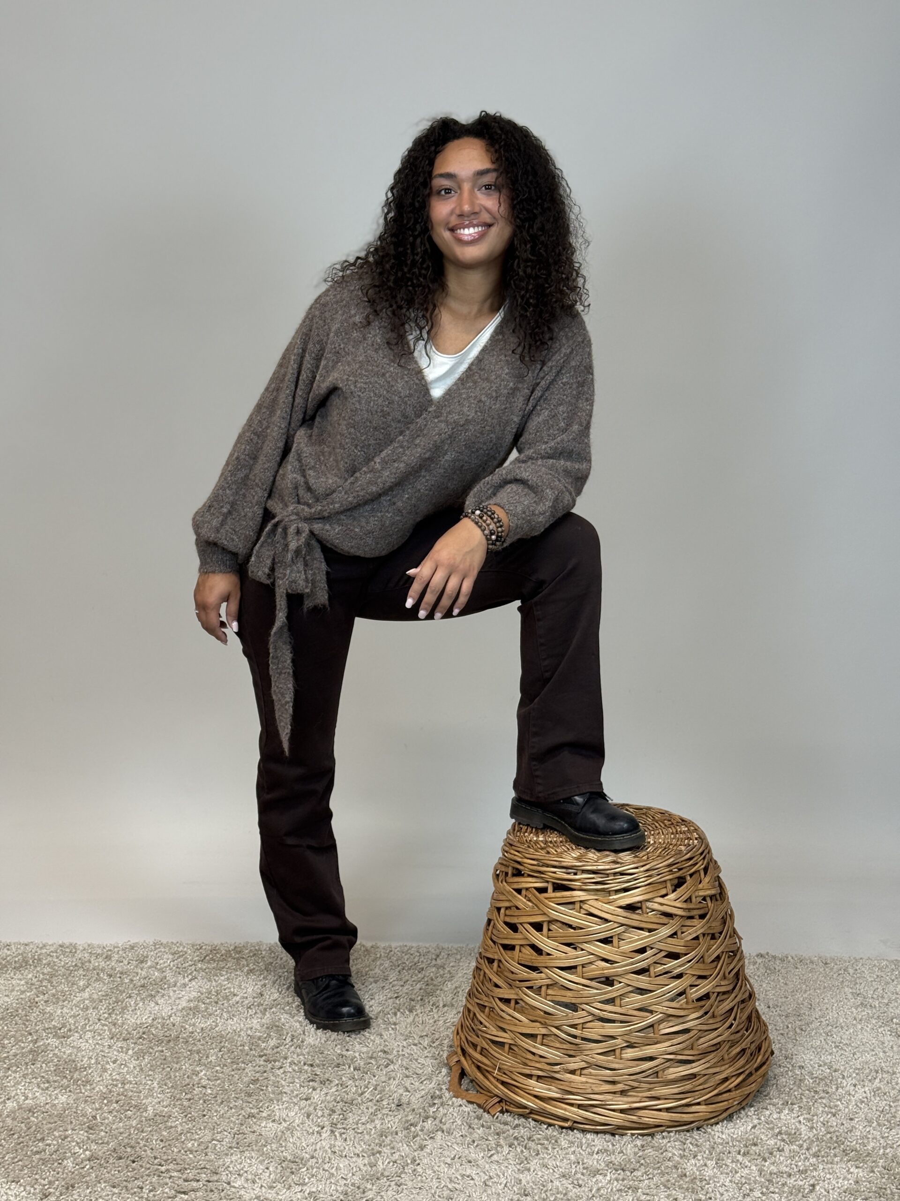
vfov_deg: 39.7
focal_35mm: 48
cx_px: 450
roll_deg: -0.4
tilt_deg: -11.1
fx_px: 1664
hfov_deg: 30.3
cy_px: 600
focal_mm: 6.76
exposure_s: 1/98
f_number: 1.78
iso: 125
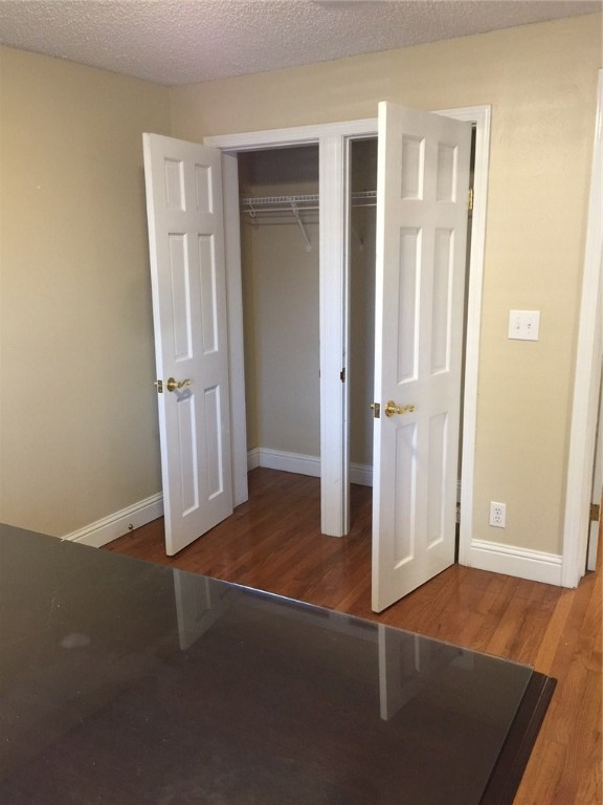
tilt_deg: -11.7
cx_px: 302
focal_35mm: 29
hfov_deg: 48.2
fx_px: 674
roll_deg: +0.9
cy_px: 402
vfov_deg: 61.7
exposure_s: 1/15
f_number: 2.2
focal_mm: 4.15
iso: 80
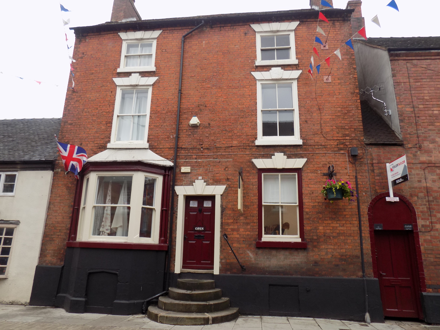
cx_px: 220
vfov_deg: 56.8
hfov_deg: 71.6
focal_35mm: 24
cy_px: 165
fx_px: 305
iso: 80
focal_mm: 4.3
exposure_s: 1/160
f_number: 3.1
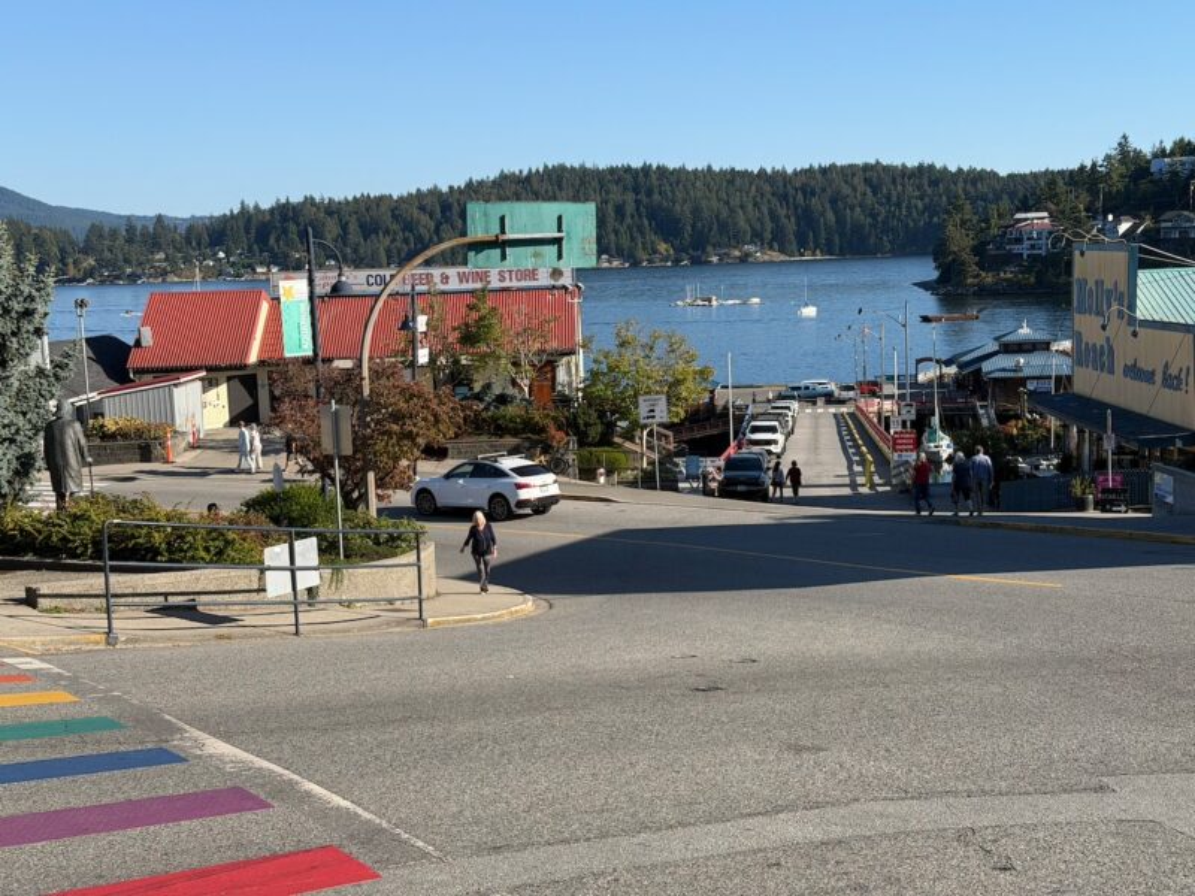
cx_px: 598
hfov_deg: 39.7
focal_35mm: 48
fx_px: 1657
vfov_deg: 30.3
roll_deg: +1.8
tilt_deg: -7.5
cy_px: 448
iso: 64
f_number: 1.78
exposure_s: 1/3704
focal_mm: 6.76
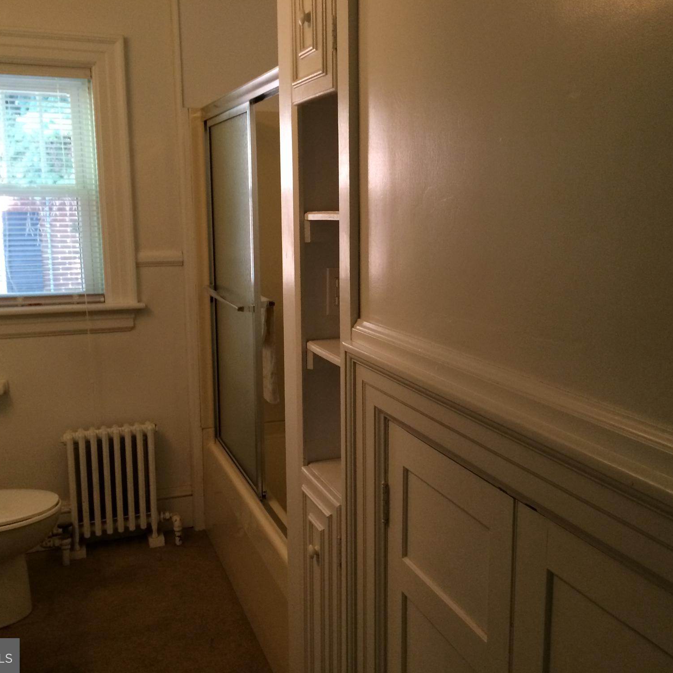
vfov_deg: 46.0
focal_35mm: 36
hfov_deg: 46.0
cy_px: 332
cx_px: 365
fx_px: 792
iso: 200
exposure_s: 1/30
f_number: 2.2
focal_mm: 4.12
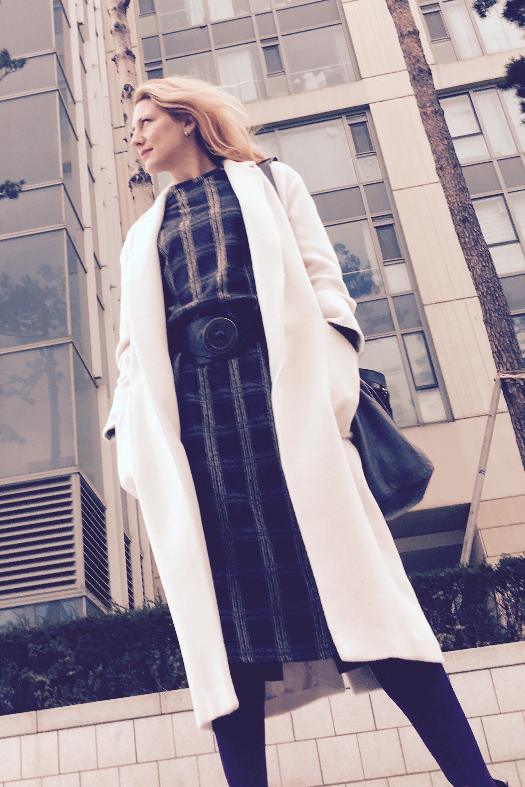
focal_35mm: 45
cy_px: 235
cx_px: 152
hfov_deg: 29.5
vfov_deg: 42.7
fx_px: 984
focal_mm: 4.15
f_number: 2.2
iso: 25
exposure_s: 1/379
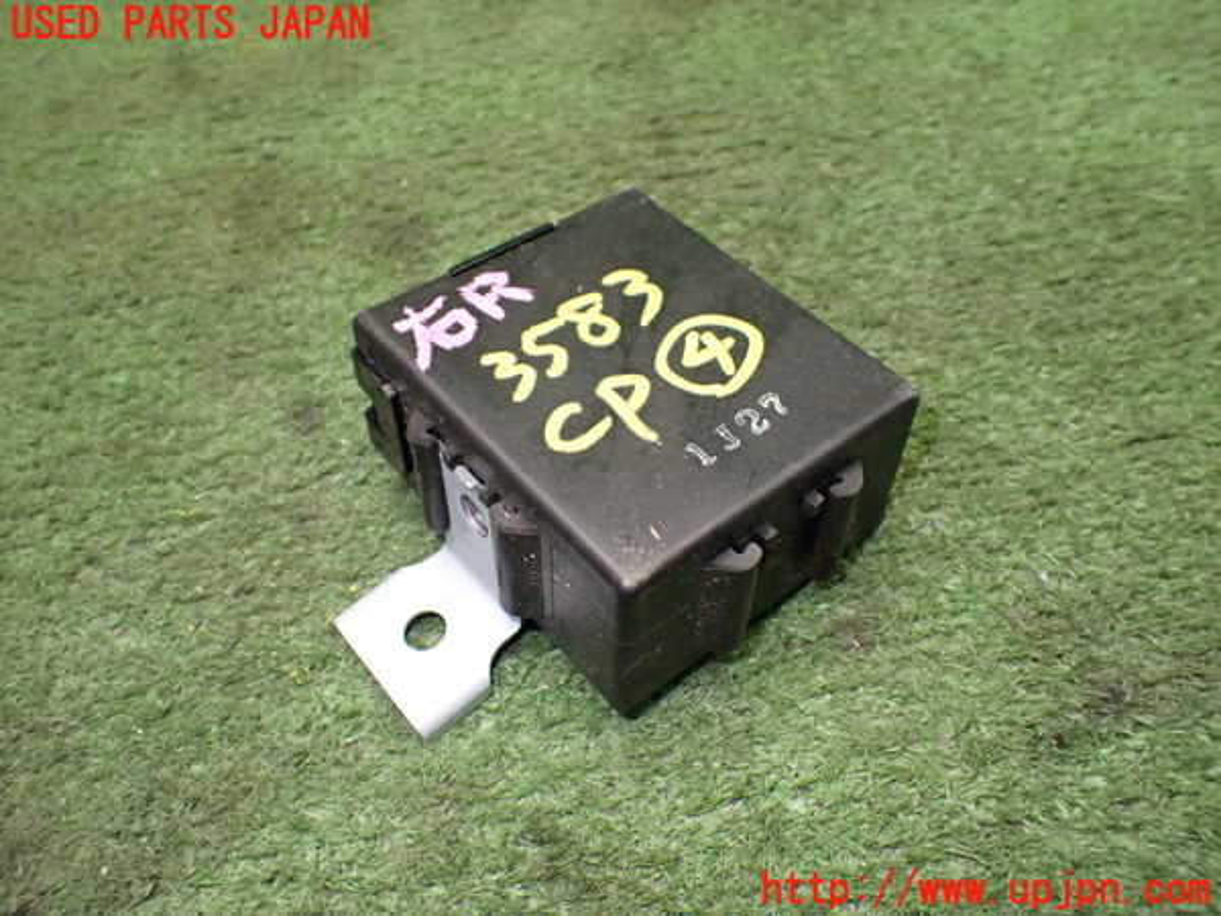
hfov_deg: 60.0
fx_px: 1058
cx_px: 610
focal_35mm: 30
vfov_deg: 46.8
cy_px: 458
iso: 800
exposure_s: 1/125
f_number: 2.3
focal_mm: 5.4
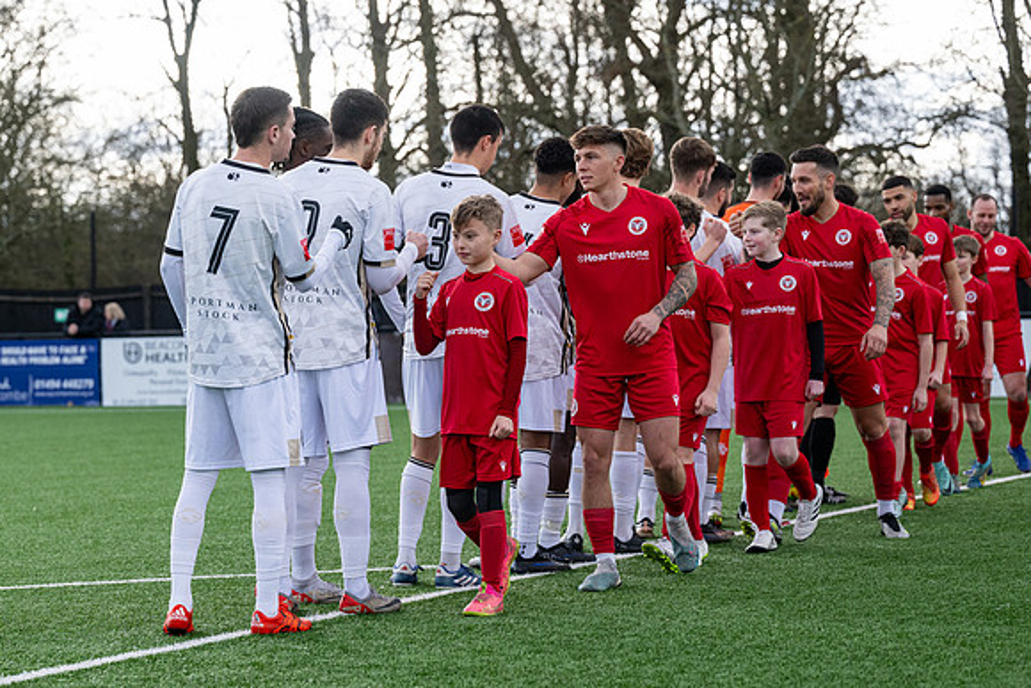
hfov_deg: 19.6
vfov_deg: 13.1
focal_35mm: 104
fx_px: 2986
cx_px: 413
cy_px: 412
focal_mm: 87
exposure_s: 1/1600
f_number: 4
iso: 800
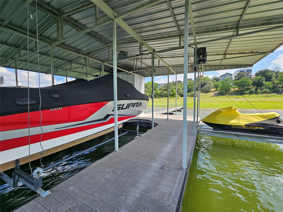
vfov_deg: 89.9
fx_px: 106
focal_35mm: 13
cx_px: 142
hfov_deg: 106.2
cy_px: 106
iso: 50
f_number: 2.2
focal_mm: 2.2
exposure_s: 1/973
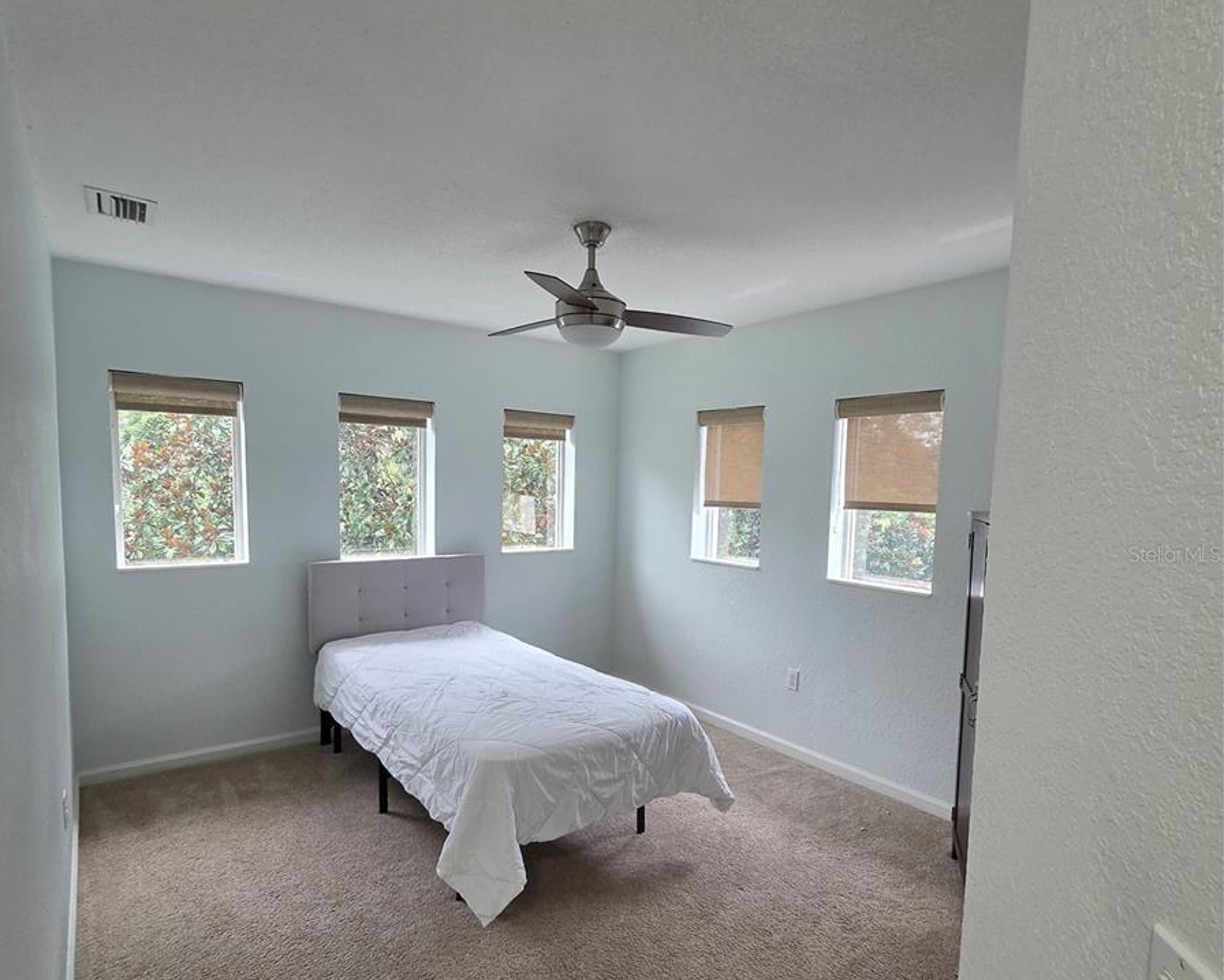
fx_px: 616
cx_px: 611
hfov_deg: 89.6
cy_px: 554
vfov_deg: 76.6
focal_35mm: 17
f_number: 2.2
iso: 250
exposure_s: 1/120
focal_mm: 2.2
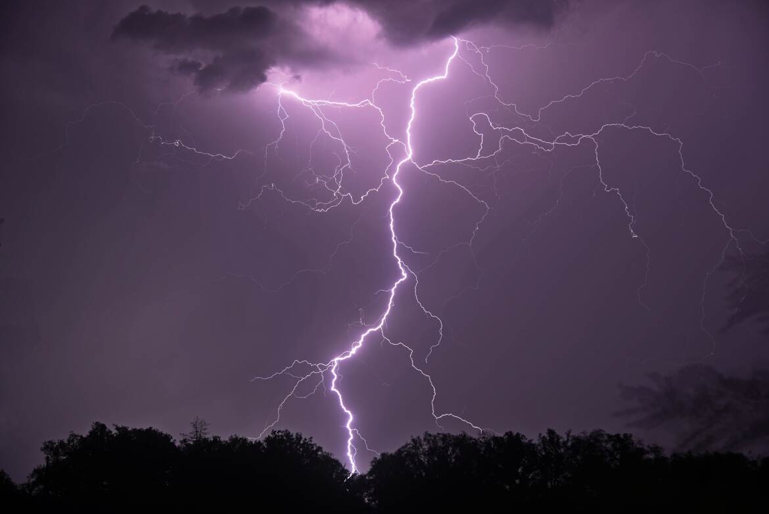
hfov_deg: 36.2
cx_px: 384
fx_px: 1175
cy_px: 257
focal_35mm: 55
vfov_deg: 24.6
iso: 100
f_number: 4.5
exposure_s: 5
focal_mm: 55
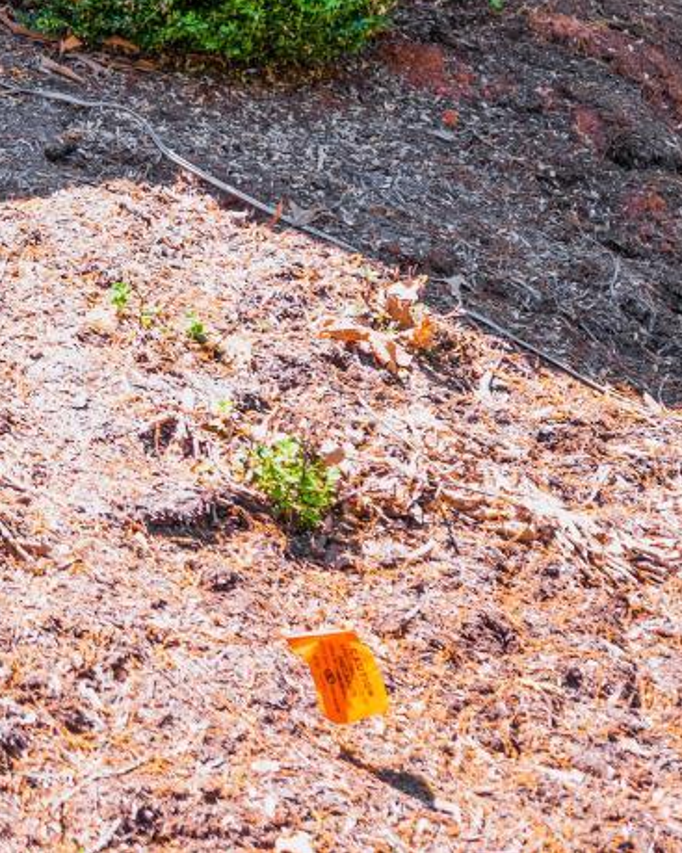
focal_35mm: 92
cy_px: -70
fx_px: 2322
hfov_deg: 14.7
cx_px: -526
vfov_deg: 20.0
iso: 100
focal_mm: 30
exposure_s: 1/125
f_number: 4
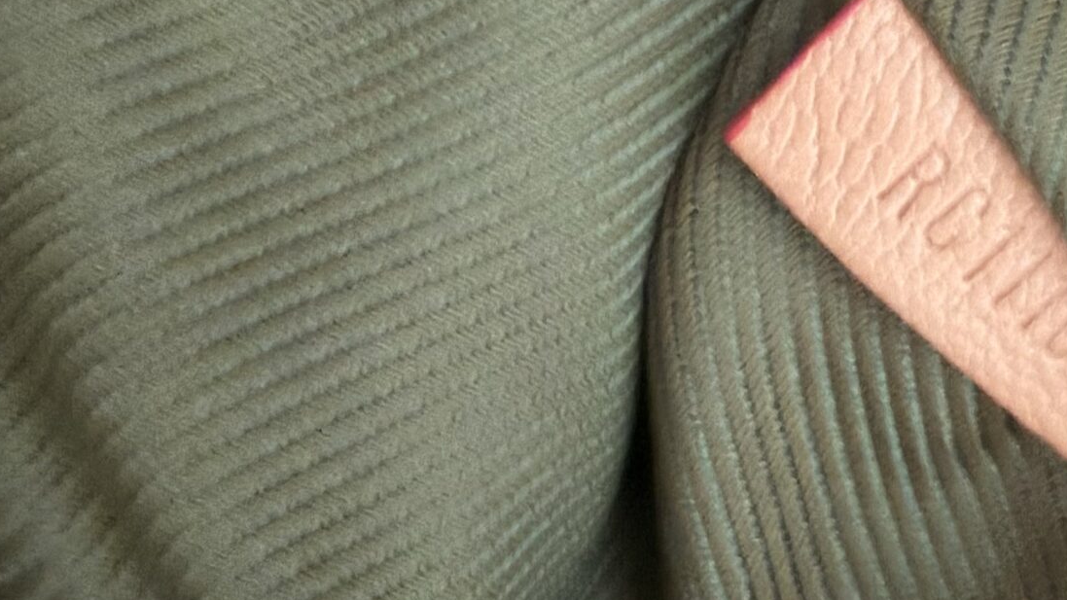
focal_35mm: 61
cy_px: 379
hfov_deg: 33.5
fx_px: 1726
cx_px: 830
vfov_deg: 19.7
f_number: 2.2
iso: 800
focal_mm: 2.22
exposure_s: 1/7
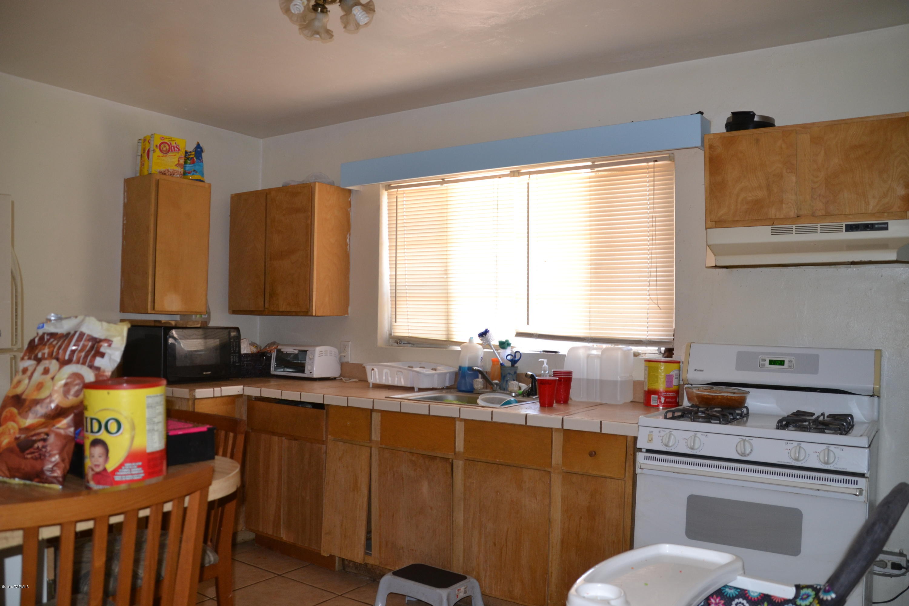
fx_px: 682
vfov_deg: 47.9
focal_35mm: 27
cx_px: 454
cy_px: 303
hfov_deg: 67.4
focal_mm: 18
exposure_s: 1/60
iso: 400
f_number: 3.5
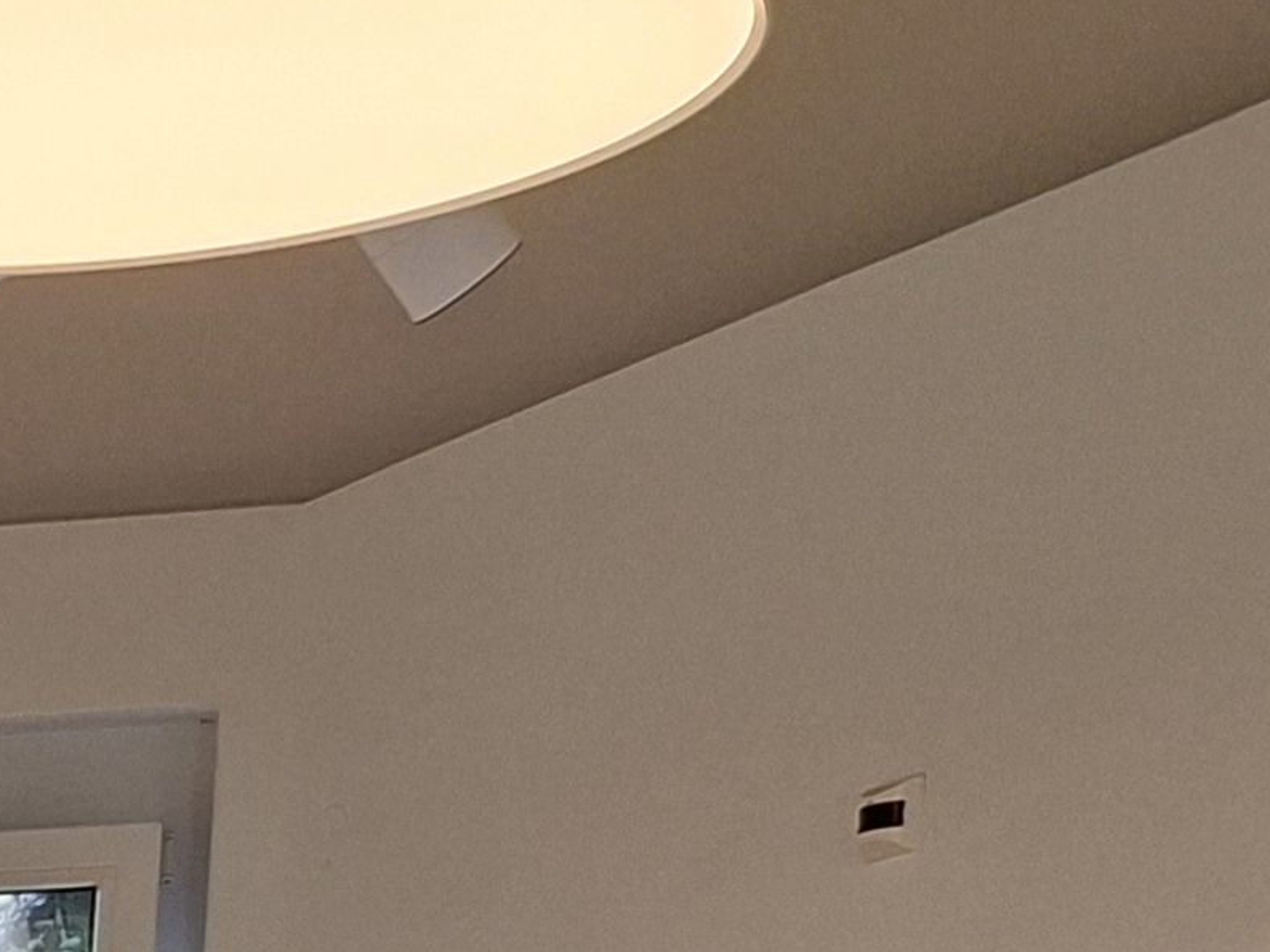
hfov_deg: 13.9
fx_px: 4256
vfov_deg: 10.7
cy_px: 2346
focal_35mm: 116
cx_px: -1408
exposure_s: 1/128
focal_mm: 5.54
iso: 50
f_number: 1.8
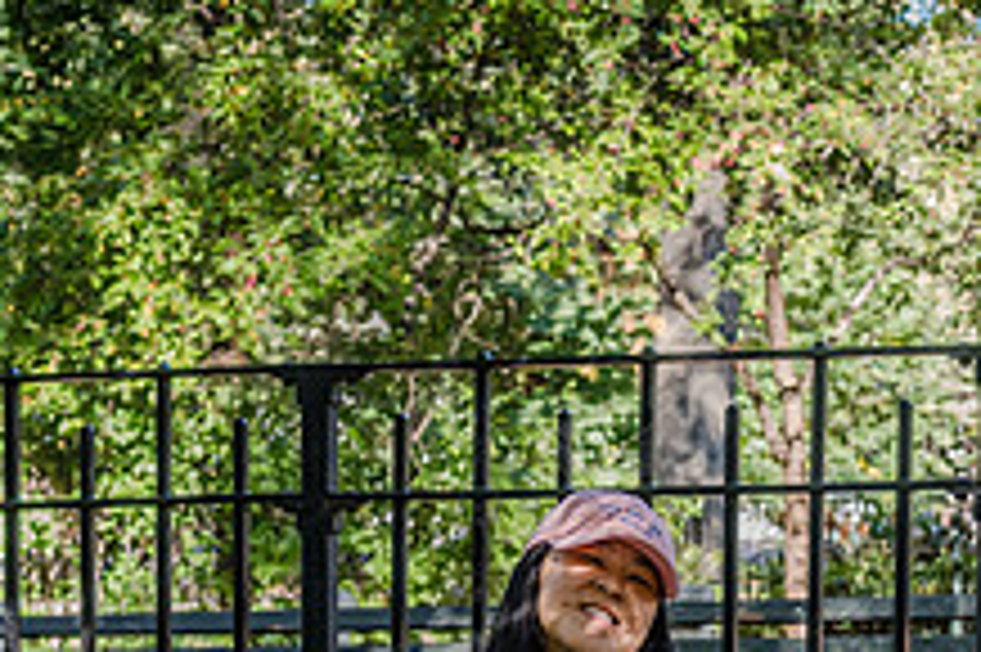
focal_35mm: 121
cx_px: 794
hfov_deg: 16.8
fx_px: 3295
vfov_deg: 11.1
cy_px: 786
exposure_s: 1/200
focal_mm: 35
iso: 500
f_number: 4
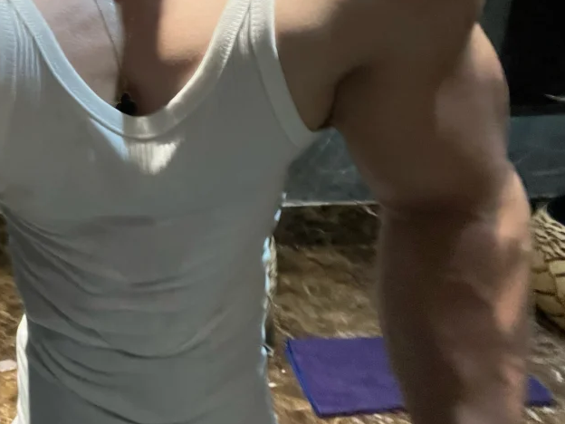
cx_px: 151
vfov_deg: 32.1
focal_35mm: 45
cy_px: 174
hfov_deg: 41.0
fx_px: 734
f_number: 1.5
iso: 125
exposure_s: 1/60
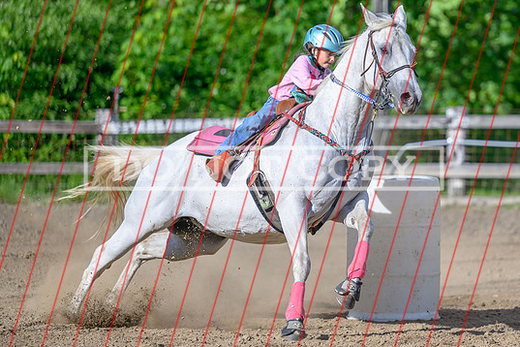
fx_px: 3019
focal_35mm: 209
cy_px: 130
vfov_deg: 6.6
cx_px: 356
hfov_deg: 9.8
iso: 250
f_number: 2.8
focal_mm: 145
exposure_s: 1/2500
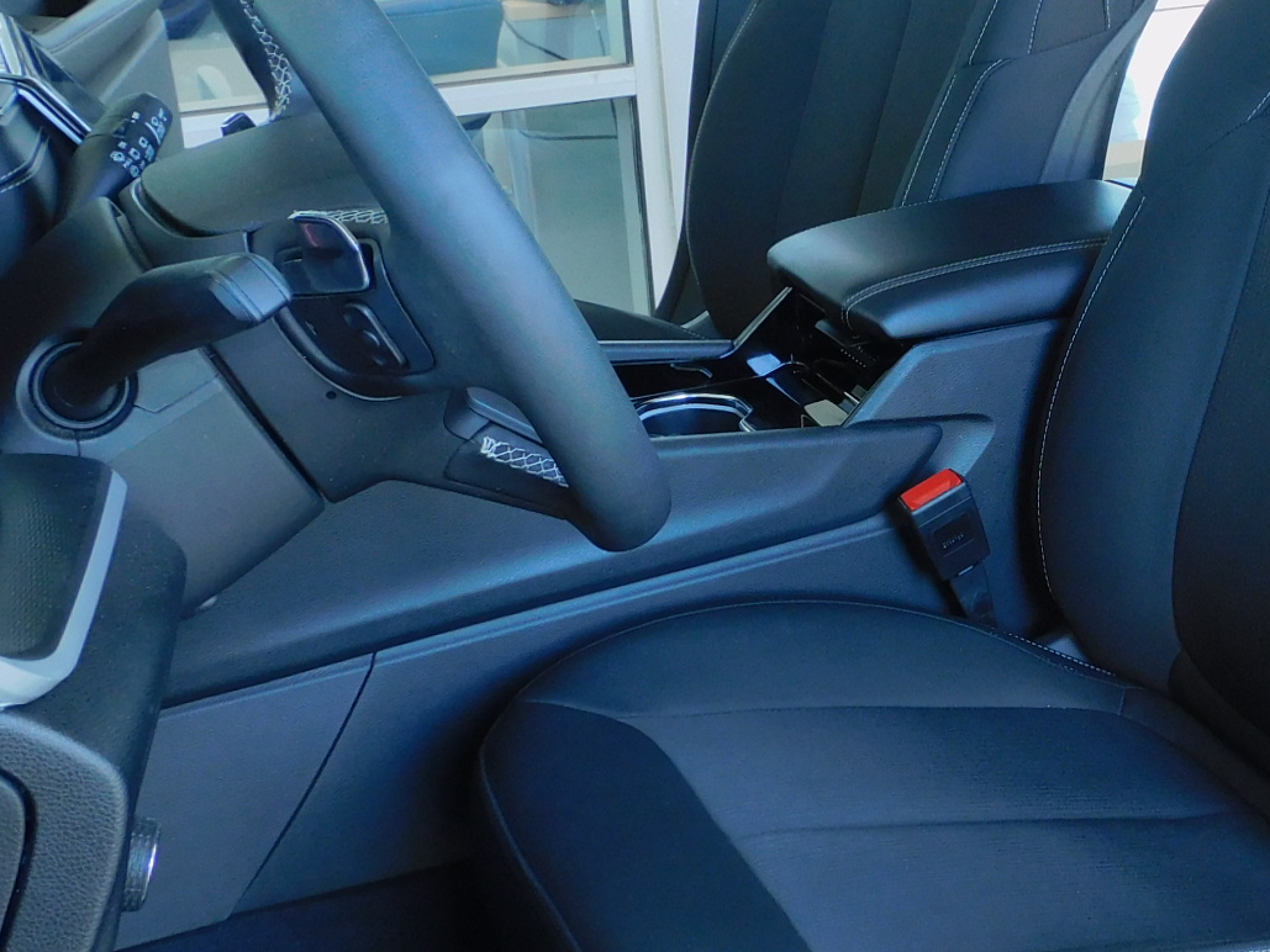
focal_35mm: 53
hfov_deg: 34.7
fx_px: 1945
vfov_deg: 27.5
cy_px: 406
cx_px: 1076
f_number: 3.3
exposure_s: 1/40
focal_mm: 4.3
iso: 125
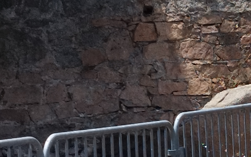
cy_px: 221
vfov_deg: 13.0
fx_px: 657
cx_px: 364
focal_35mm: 96
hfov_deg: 19.2
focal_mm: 5.95
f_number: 1.89
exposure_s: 1/968
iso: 50
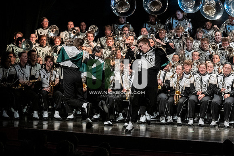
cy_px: 78
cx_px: 117
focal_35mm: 210
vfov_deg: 6.5
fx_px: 1364
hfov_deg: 9.8
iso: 4000
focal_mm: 140
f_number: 4
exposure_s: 1/500
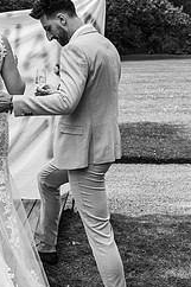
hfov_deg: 15.8
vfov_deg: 24.2
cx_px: -14
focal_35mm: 84
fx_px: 669
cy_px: 115
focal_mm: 35
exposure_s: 1/400
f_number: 4.5
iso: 100
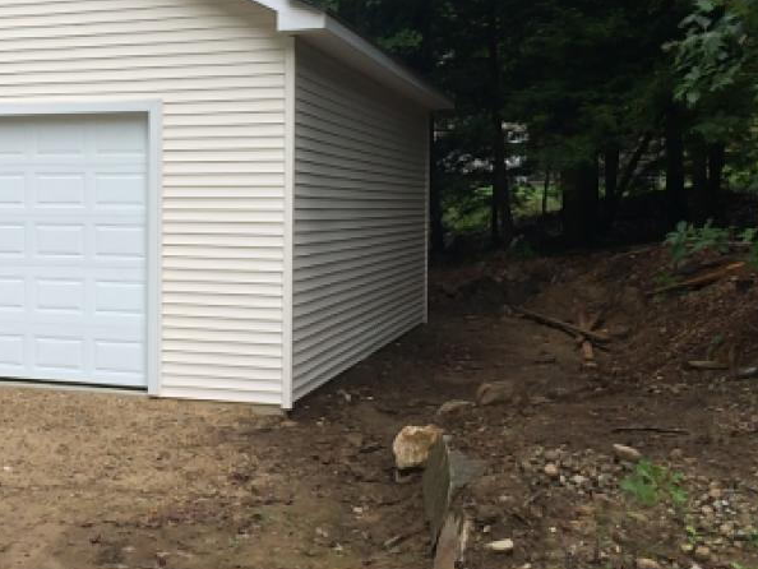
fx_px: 1095
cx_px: 157
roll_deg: -0.4
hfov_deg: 36.9
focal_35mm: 50
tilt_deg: -0.8
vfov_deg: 29.1
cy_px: 242
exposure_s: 1/315
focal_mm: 4.15
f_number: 2.2
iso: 32
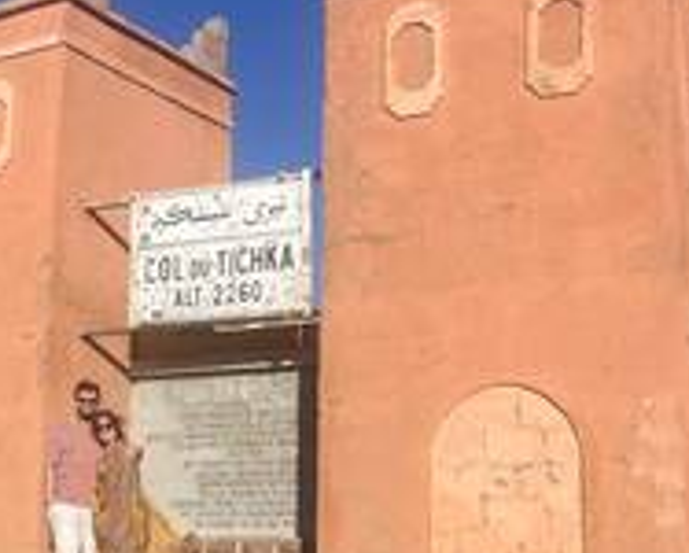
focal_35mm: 65
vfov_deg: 23.5
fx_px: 1327
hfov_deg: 29.0
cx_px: 273
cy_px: 321
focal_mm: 5.1
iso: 50
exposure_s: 1/5848
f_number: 1.6
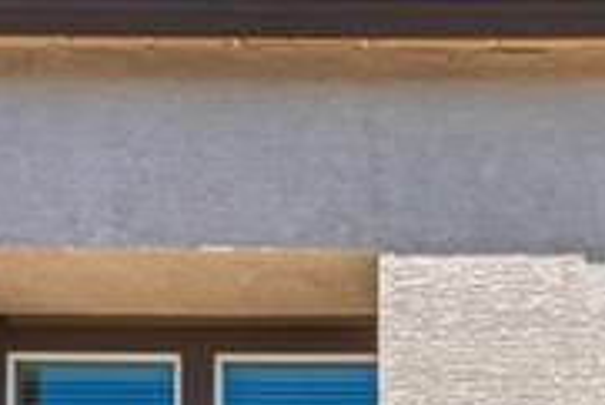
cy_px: 1111
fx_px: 1615
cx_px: 769
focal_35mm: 96
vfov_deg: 10.9
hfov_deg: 19.7
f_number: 8
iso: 400
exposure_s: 1/8000
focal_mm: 17
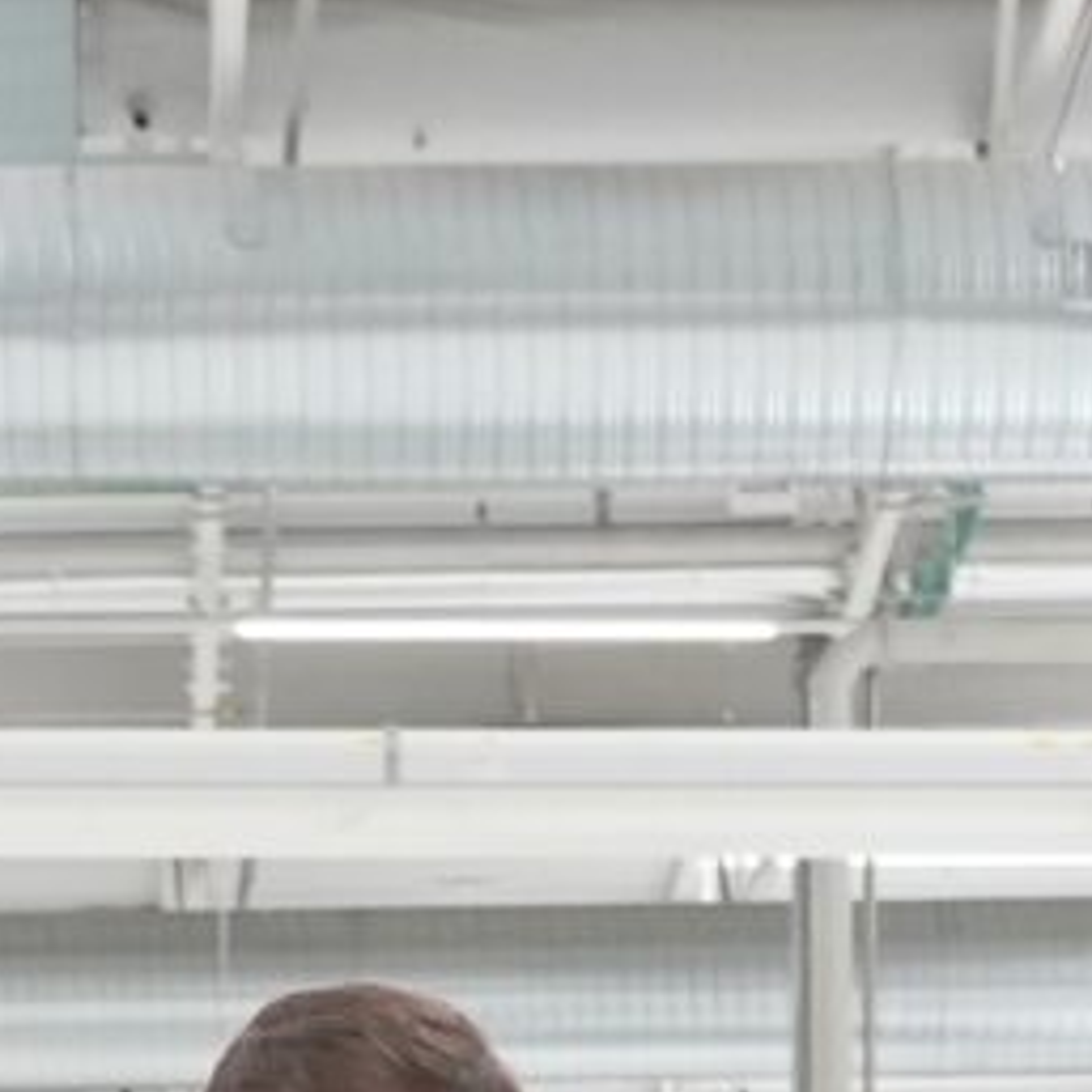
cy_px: 3304
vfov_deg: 7.5
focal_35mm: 203
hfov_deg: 8.6
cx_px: 106
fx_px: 7245
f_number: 4
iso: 2000
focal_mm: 24
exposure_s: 1/200
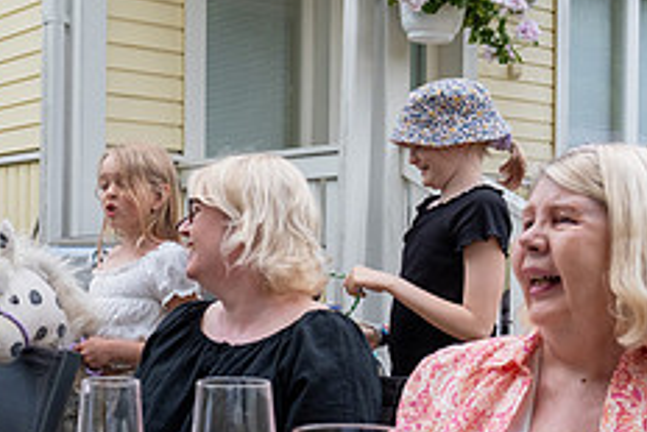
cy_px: 272
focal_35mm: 60
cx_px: 165
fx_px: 1079
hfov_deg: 32.8
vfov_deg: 22.6
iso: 320
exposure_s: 1/250
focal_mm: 16
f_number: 5.6
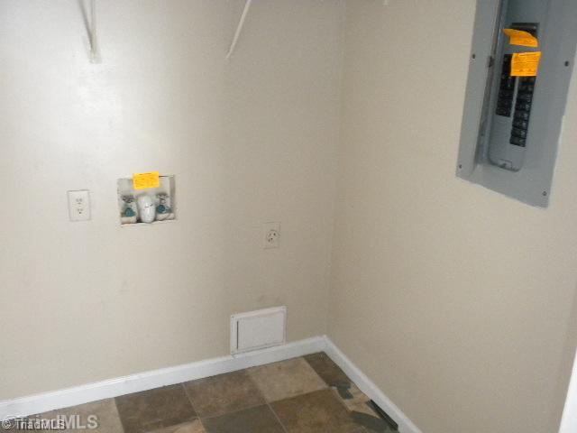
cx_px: 288
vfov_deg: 38.7
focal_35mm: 37
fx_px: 617
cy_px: 216
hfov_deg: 50.1
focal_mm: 6.6
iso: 400
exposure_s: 1/42.1
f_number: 3.5
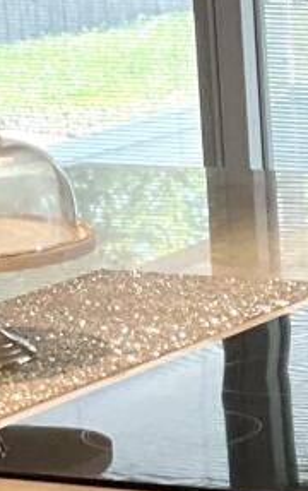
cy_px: 527
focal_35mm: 214
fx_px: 2867
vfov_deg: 9.7
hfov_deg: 5.9
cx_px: 702
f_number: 1.8
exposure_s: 1/120
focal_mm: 3
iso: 64
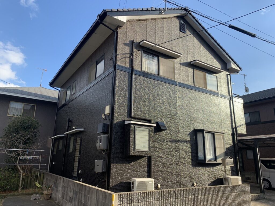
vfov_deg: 53.1
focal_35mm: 26
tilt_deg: +16.4
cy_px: 103
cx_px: 138
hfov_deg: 67.3
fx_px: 207
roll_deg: -1.1
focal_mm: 4.25
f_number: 1.8
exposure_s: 1/1100
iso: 25
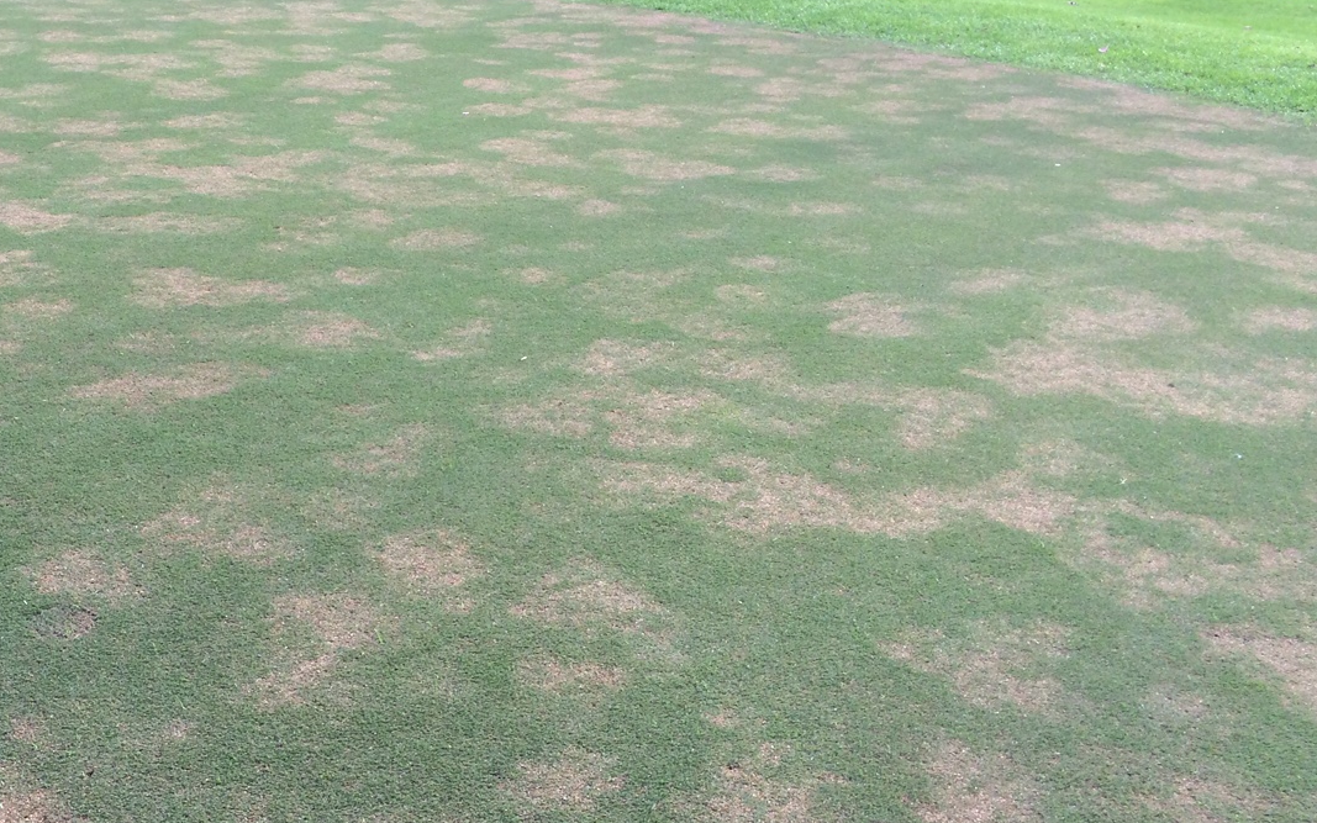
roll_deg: +1.5
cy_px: 507
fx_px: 1687
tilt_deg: -24.8
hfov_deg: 41.5
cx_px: 349
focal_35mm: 47
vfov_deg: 27.3
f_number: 2.2
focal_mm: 4.15
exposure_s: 1/285
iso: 32
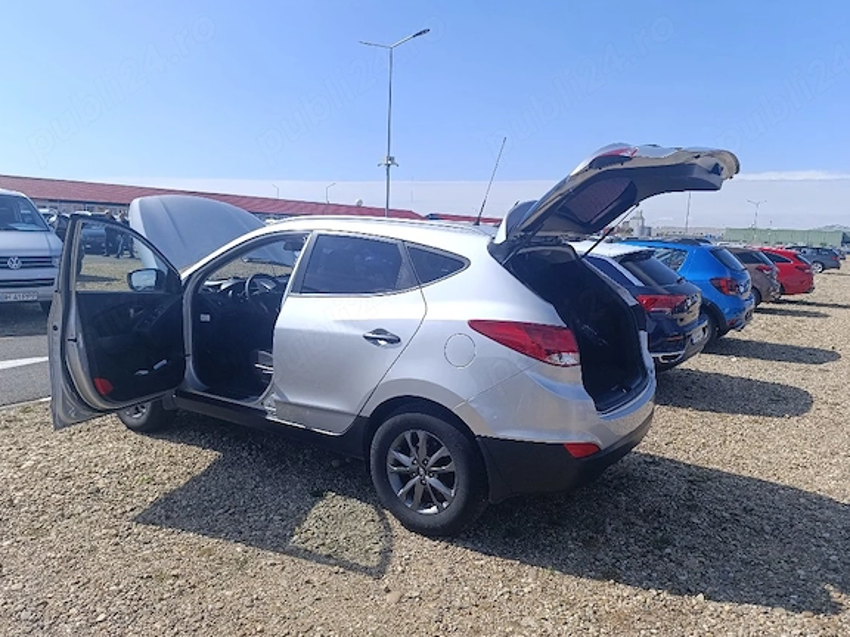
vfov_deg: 56.8
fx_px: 589
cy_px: 324
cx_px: 409
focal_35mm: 24
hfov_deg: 71.6
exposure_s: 1/769
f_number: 1.6
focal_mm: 6.14
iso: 50
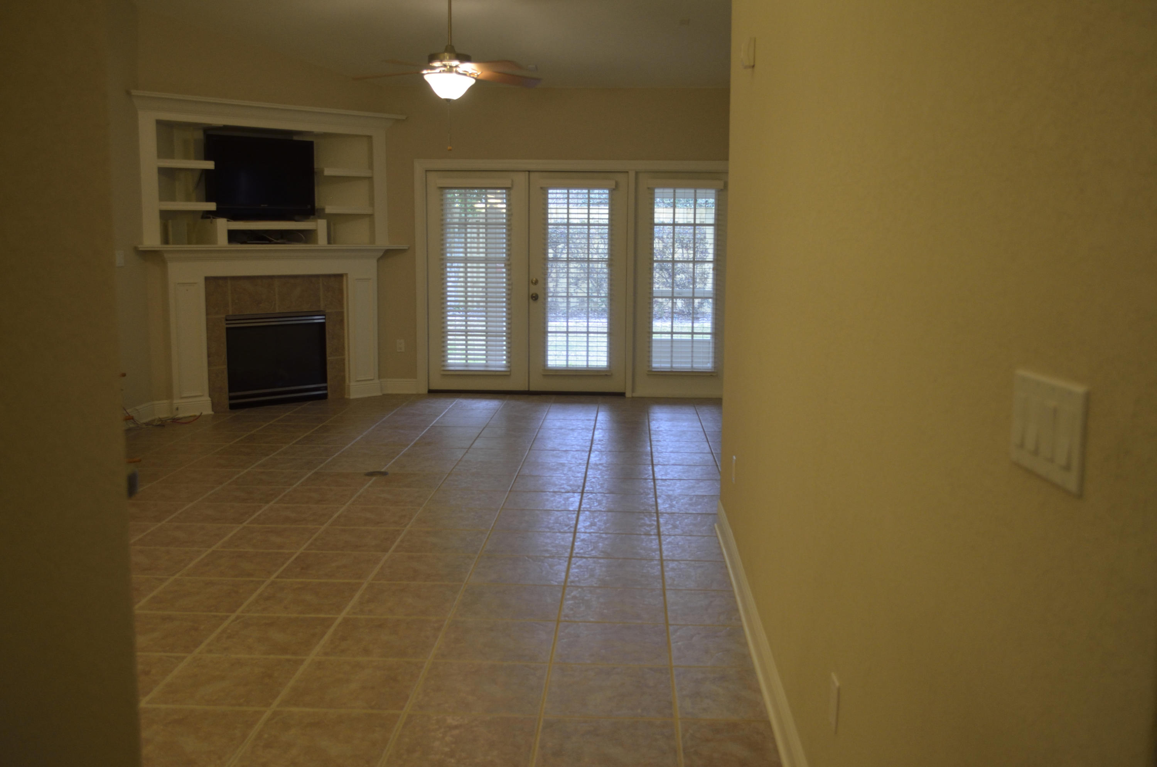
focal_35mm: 33
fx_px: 1058
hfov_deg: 57.3
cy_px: 384
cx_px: 578
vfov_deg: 39.8
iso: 640
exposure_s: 1/60
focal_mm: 22
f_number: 4
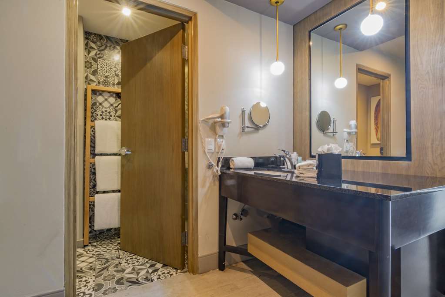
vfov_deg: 73.7
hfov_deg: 96.7
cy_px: 148
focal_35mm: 16
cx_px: 222
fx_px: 198
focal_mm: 11
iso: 50
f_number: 22
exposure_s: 20
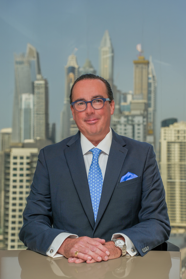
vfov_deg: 27.0
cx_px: 93
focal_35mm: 75
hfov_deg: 18.2
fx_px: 581
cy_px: 140
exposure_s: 1/250
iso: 100
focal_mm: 75
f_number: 6.7
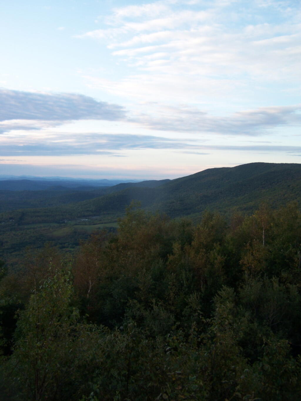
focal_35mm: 38
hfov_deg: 37.7
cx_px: 150
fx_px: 440
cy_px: 200
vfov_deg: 49.0
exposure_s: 1/125
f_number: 2.8
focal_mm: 6.3
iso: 80
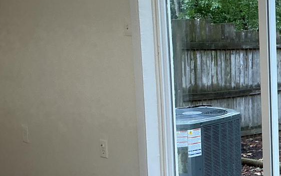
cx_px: 313
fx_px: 605
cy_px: 73
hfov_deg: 24.3
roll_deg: +3.9
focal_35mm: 79
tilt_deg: -9.5
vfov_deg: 16.5
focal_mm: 3
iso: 40
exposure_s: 1/120
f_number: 1.8
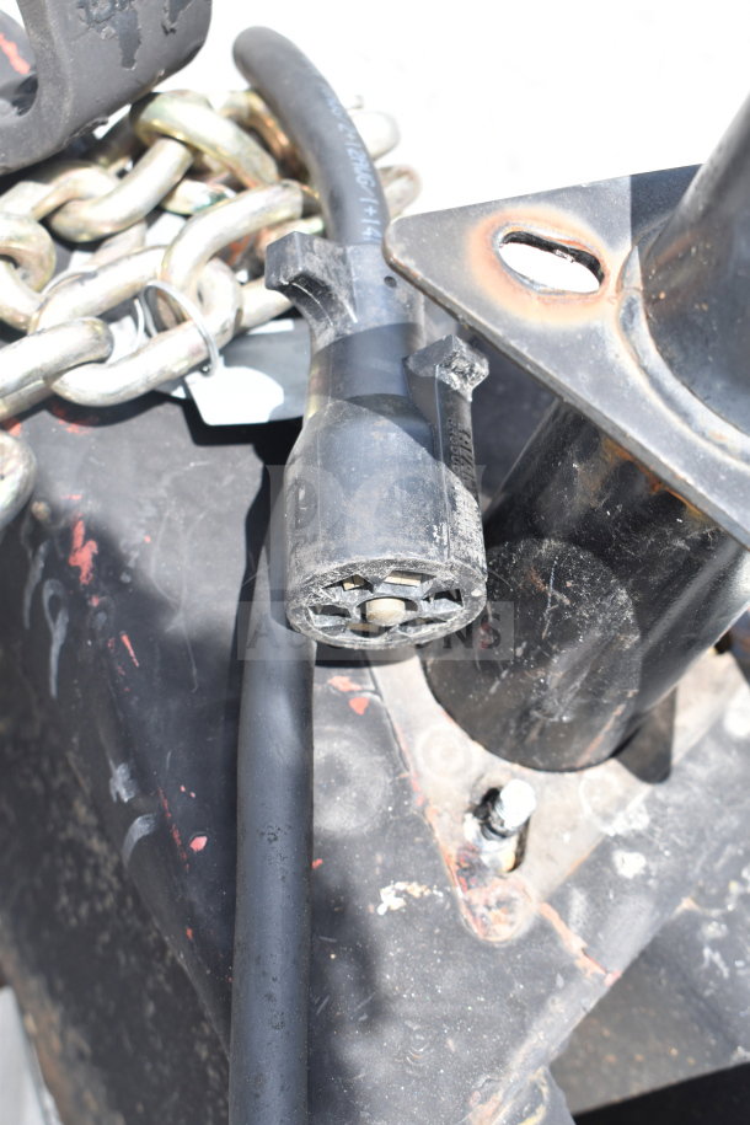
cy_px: 562
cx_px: 375
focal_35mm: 57
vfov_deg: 35.1
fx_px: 1781
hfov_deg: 23.8
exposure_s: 1/160
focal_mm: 38
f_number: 6.3
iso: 200
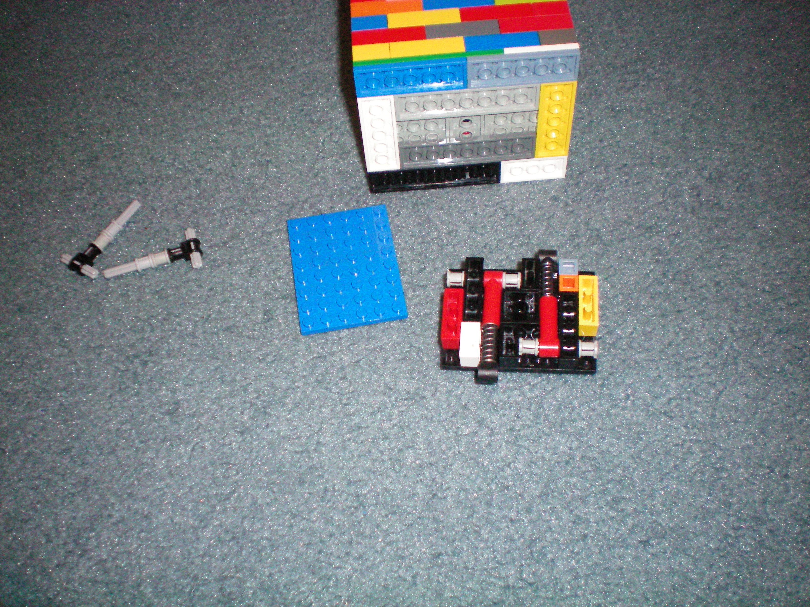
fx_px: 889
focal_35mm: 38
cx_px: 405
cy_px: 304
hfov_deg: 49.0
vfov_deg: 37.7
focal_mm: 6.3
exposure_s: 1/60
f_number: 3.1
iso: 400
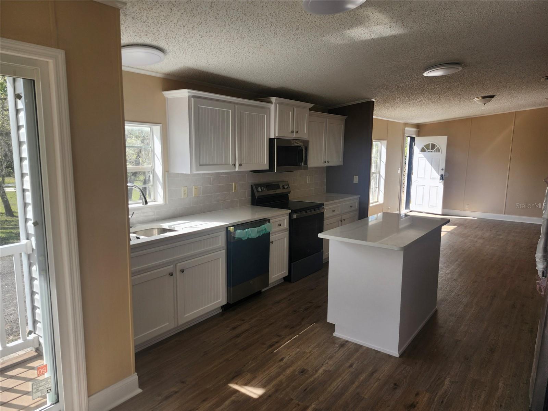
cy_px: 206
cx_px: 274
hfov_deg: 73.9
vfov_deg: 58.9
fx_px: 364
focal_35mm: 23
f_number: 1.8
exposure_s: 1/265
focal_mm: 5.54
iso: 25
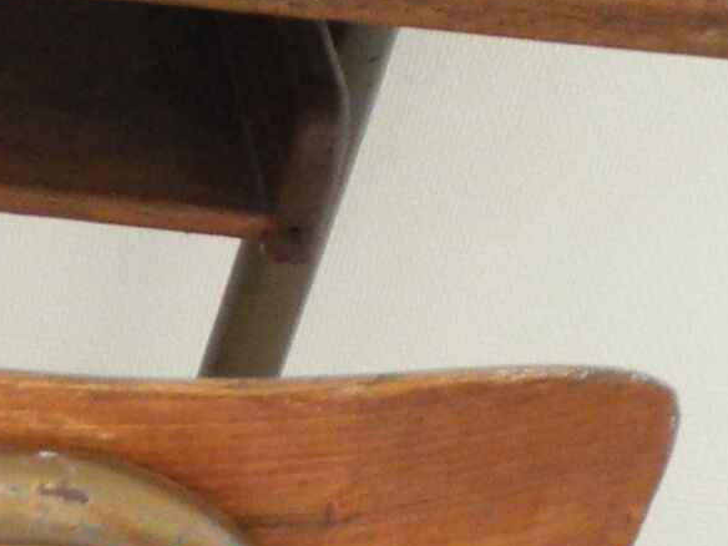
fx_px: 3680
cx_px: -929
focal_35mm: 175
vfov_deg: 8.3
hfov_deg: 10.1
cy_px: 873
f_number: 2.8
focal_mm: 6
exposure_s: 1/8.5
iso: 400
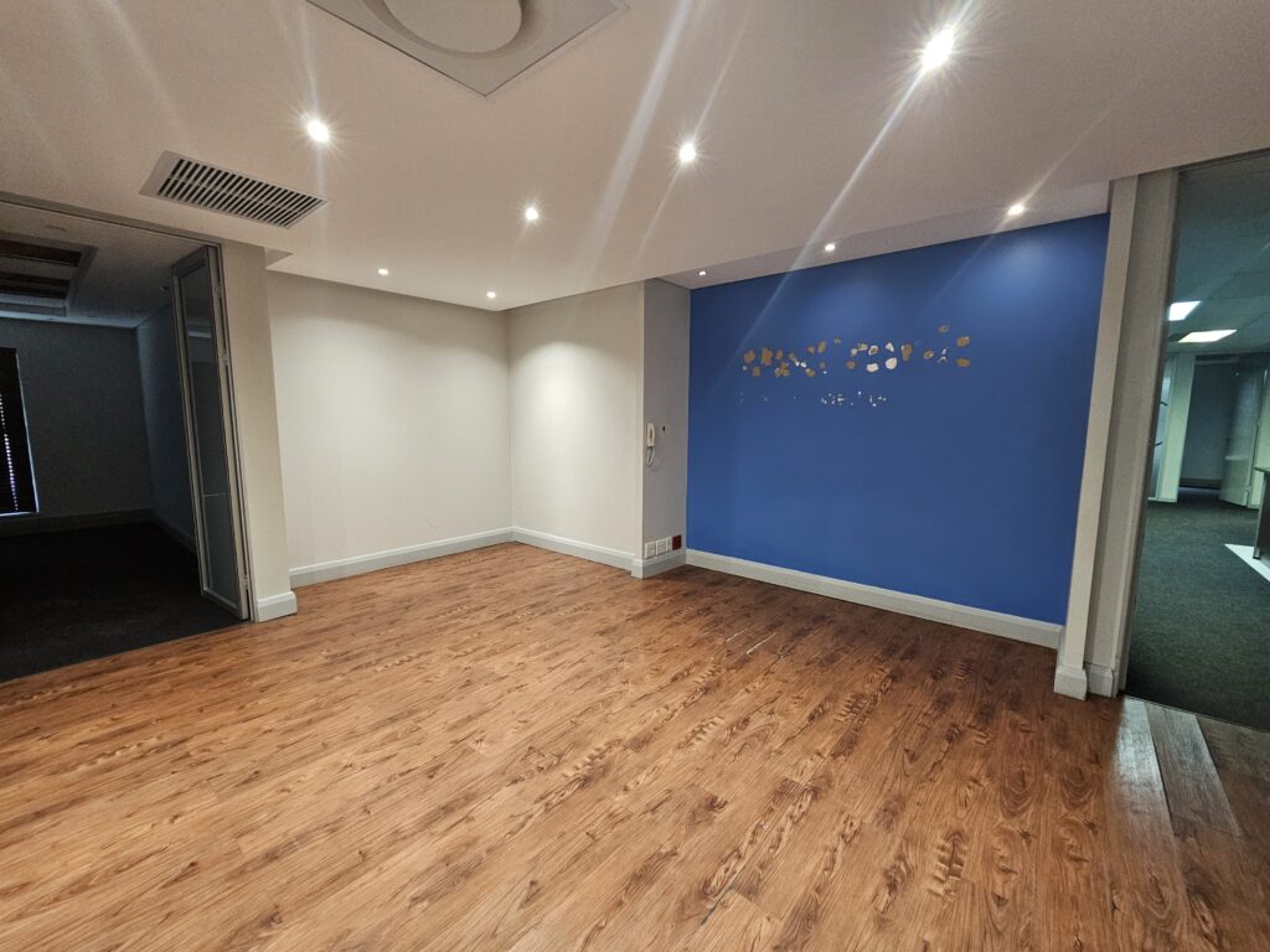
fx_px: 477
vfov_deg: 89.9
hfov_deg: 106.2
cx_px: 635
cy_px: 476
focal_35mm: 13
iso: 400
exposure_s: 1/50
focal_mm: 2.2
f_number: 2.2
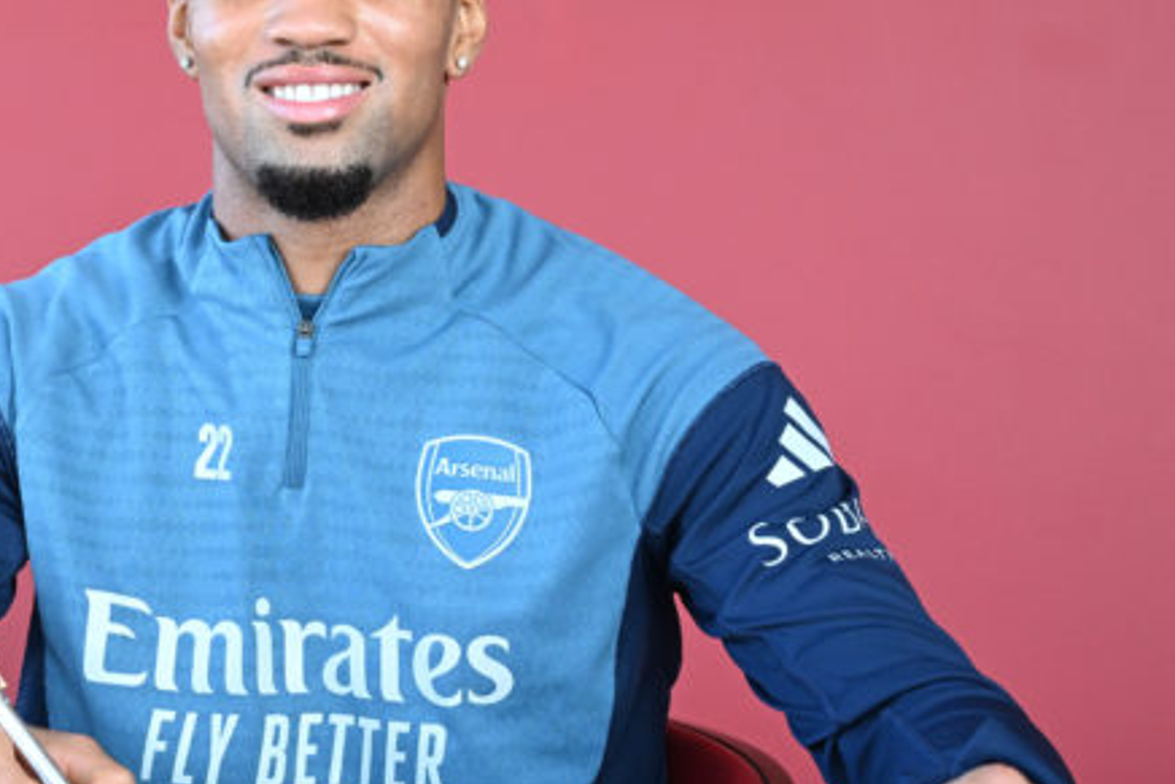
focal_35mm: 101
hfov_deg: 20.1
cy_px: 123
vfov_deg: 13.5
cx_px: 329
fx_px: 3297
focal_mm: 43
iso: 1600
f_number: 5.6
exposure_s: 1/200
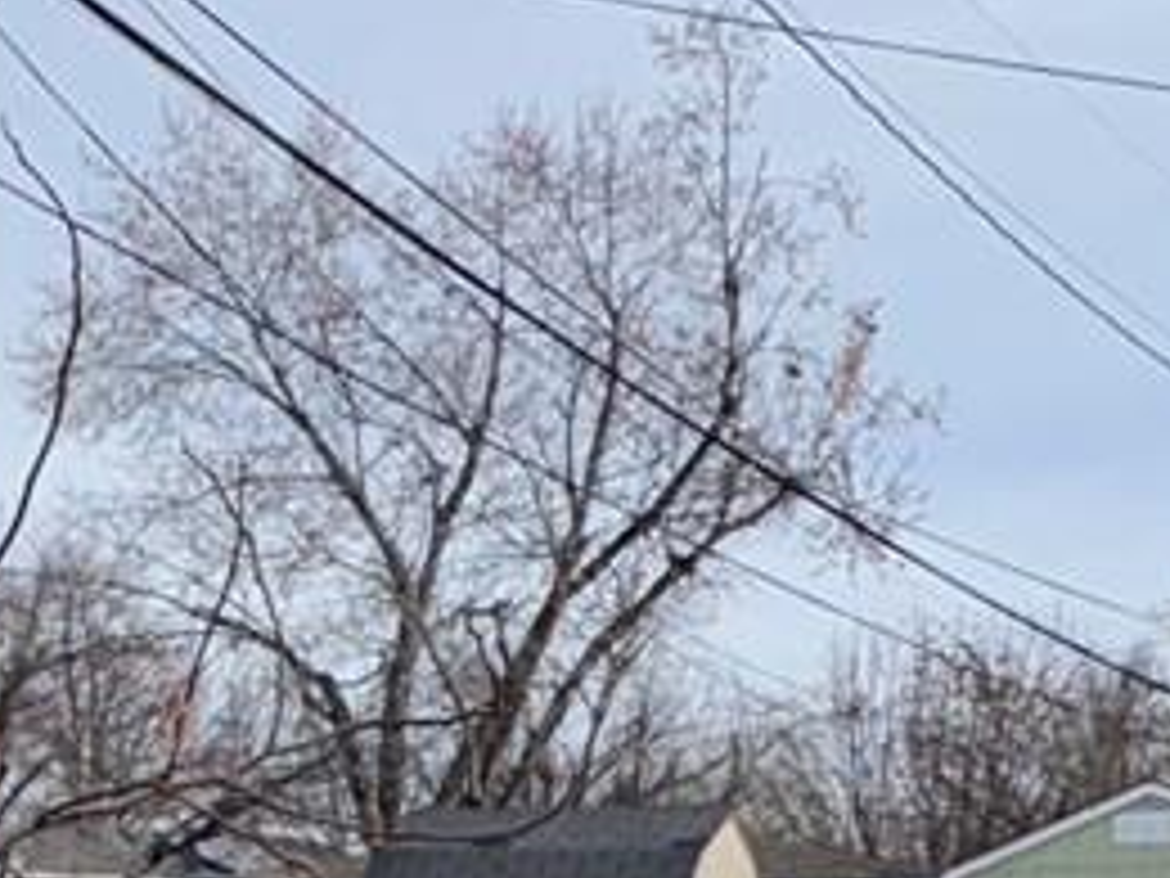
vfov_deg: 16.2
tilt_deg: -3.5
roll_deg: -0.1
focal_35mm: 86
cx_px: -716
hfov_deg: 19.1
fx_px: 2907
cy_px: 1175
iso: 32
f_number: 2.2
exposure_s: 1/1198
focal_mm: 2.22
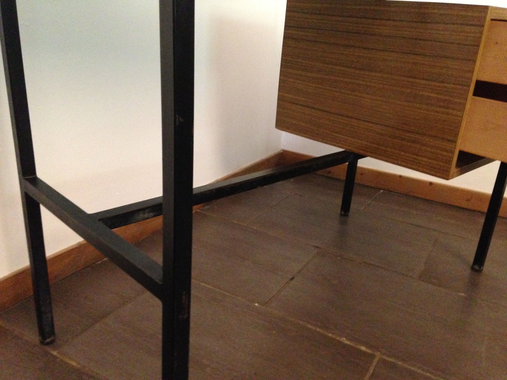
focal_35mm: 33
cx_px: 254
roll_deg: -3.0
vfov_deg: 42.9
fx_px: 483
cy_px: 190
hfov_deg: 55.4
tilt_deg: -22.6
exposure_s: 1/17
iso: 640
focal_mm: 4.12
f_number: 2.4
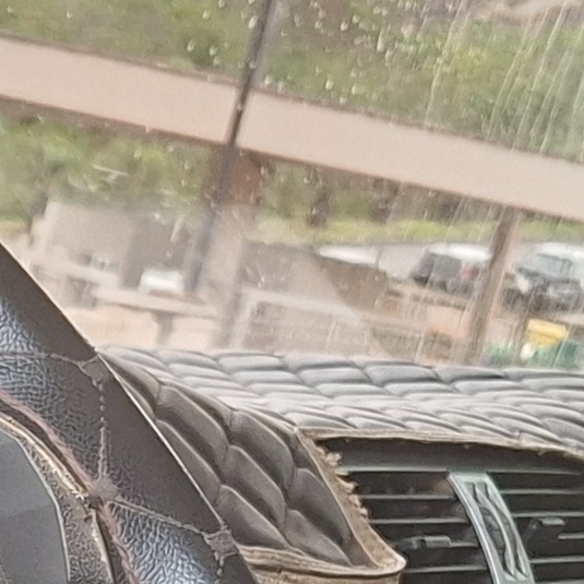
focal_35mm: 152
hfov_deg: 11.0
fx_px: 2901
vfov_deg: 10.7
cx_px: -338
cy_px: 1077
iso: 250
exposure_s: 1/120
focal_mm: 5.54
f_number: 1.8
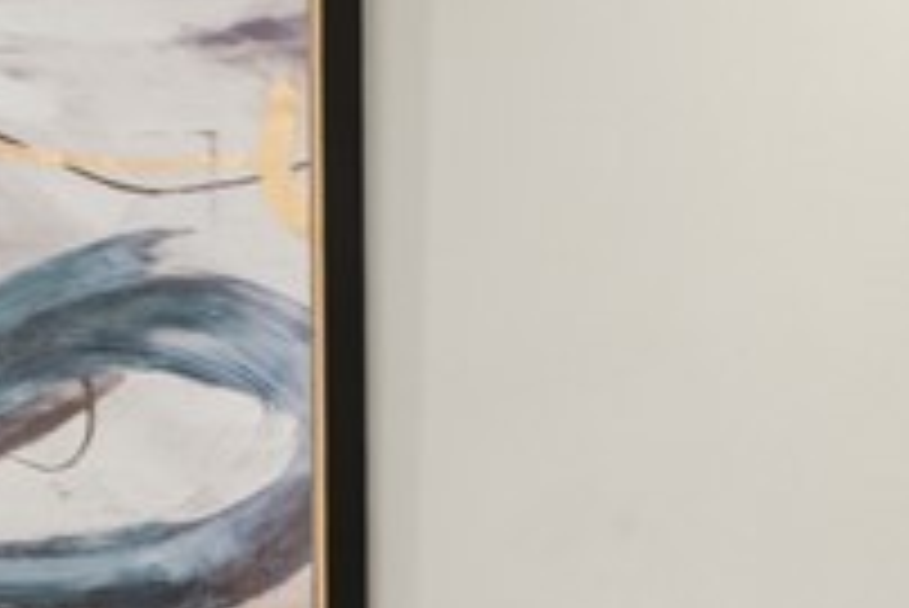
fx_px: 2173
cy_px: 534
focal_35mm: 86
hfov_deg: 13.3
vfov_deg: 15.7
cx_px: 2410
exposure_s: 1/13
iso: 1600
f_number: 9
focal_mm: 16
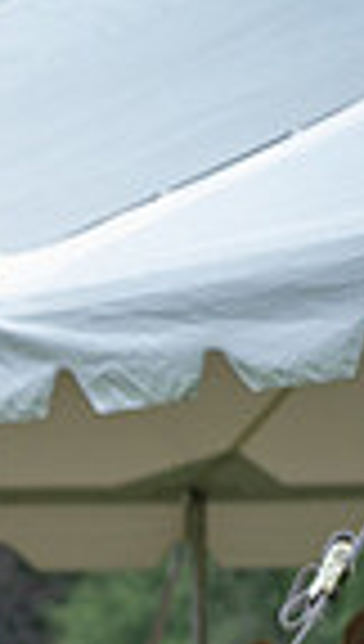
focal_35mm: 543
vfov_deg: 4.0
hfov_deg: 2.2
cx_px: -908
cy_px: 862
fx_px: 9268
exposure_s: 1/1000
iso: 400
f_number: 4.5
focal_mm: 128
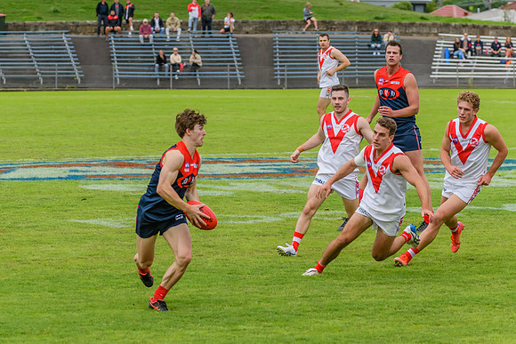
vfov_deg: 6.0
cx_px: 217
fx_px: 3284
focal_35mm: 229
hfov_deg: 9.0
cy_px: 225
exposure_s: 1/2000
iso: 800
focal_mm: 170
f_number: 7.1
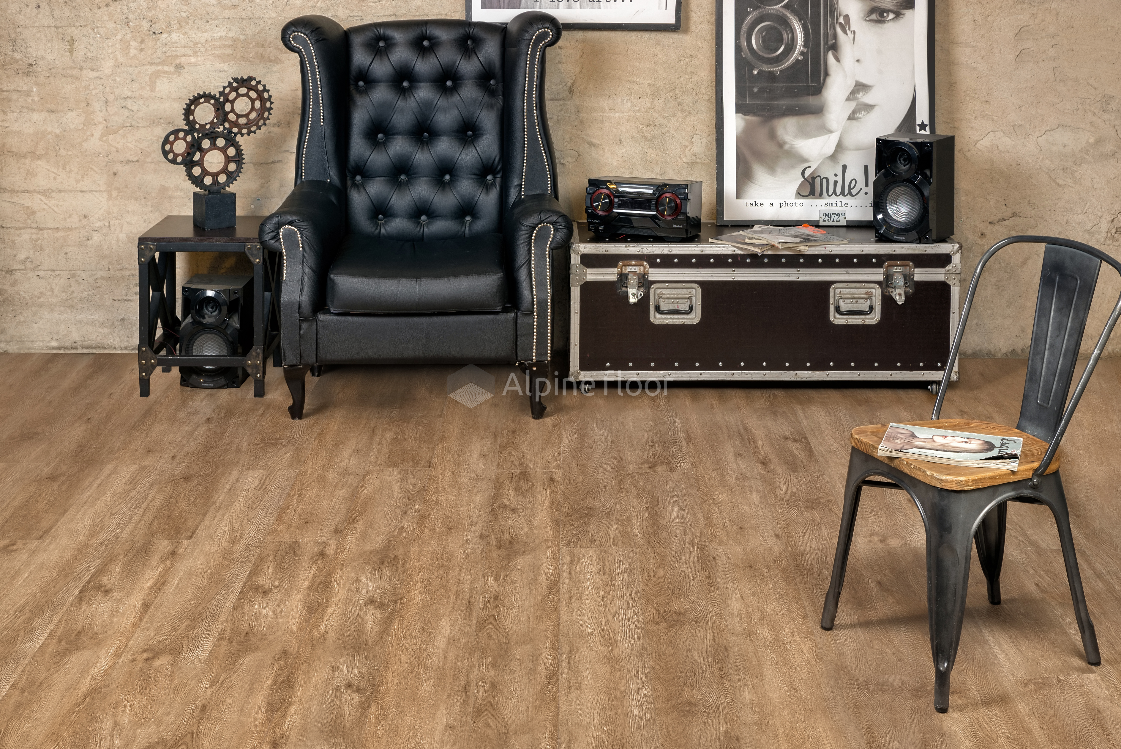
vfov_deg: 36.9
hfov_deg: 53.1
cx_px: 560
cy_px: 374
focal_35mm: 36
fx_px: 1121
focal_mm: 36
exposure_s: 10
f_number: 14
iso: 100
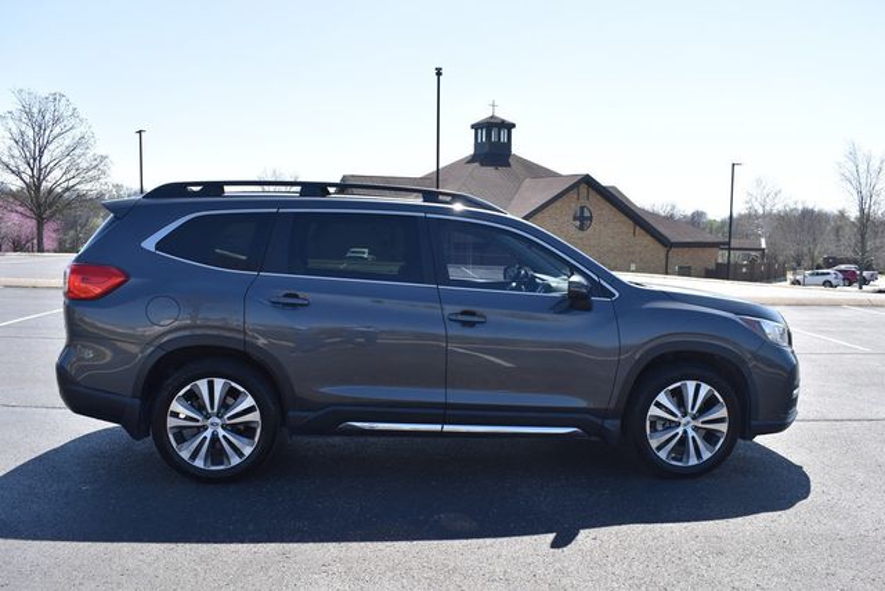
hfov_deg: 61.9
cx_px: 442
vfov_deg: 43.6
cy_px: 296
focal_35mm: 30
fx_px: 738
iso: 160
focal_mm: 20
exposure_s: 1/250
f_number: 8
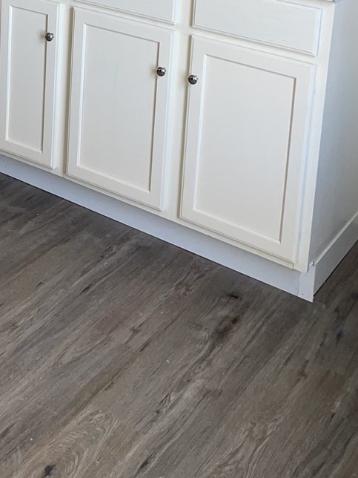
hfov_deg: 23.0
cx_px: 30
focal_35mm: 62
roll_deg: -1.9
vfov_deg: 28.5
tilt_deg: -12.4
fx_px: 855
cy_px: -38
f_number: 1.6
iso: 40
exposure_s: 1/33
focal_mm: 4.2
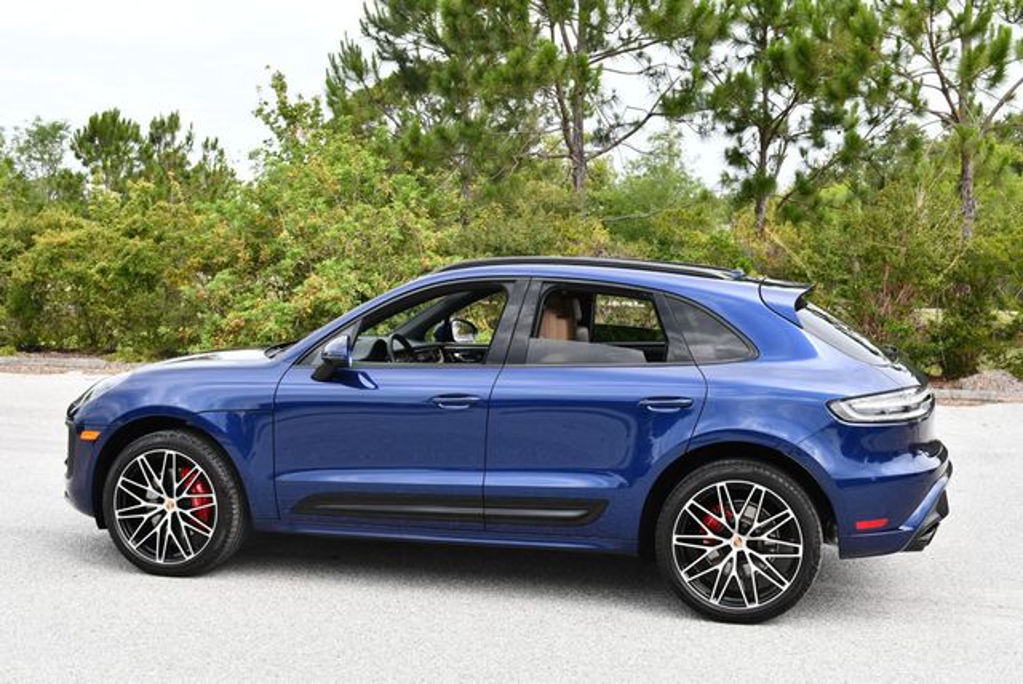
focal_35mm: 44
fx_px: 1251
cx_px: 512
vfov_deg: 30.6
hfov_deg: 44.5
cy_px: 342
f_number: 5.6
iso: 200
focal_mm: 22
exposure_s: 1/250
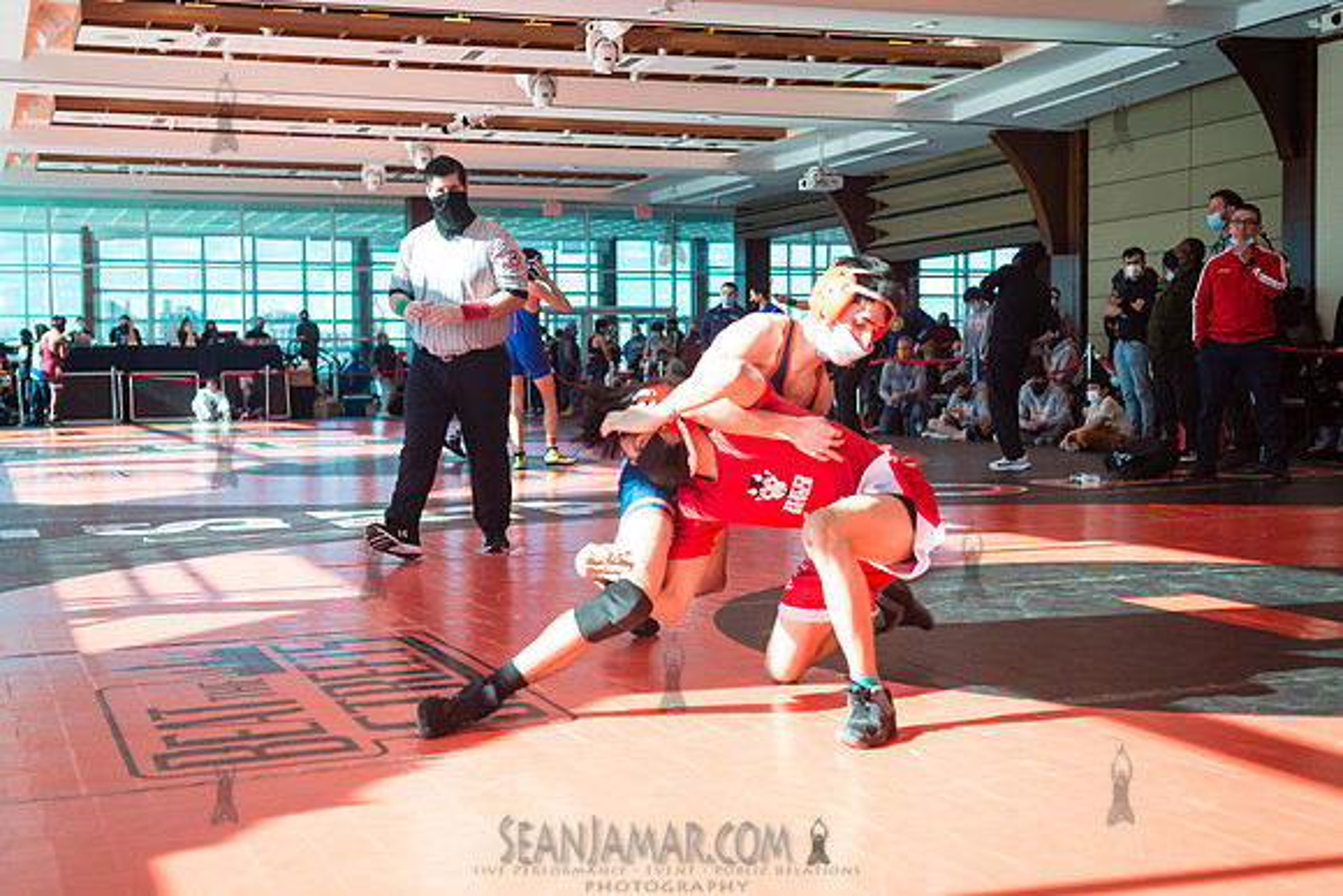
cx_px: 672
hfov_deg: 42.2
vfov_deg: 28.9
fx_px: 1741
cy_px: 448
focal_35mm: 47
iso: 400
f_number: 3.2
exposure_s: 1/400
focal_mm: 35
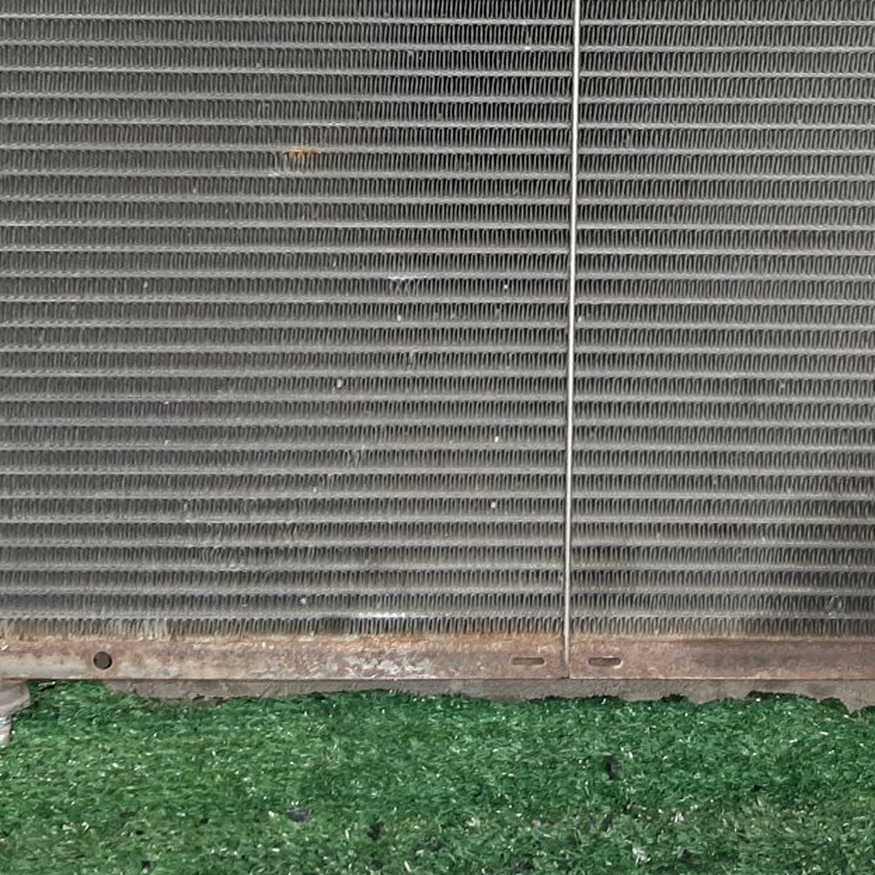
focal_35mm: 53
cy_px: 177
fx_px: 1516
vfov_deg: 31.4
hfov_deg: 32.1
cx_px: 517
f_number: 1.7
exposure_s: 1/50
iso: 173
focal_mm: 3.93
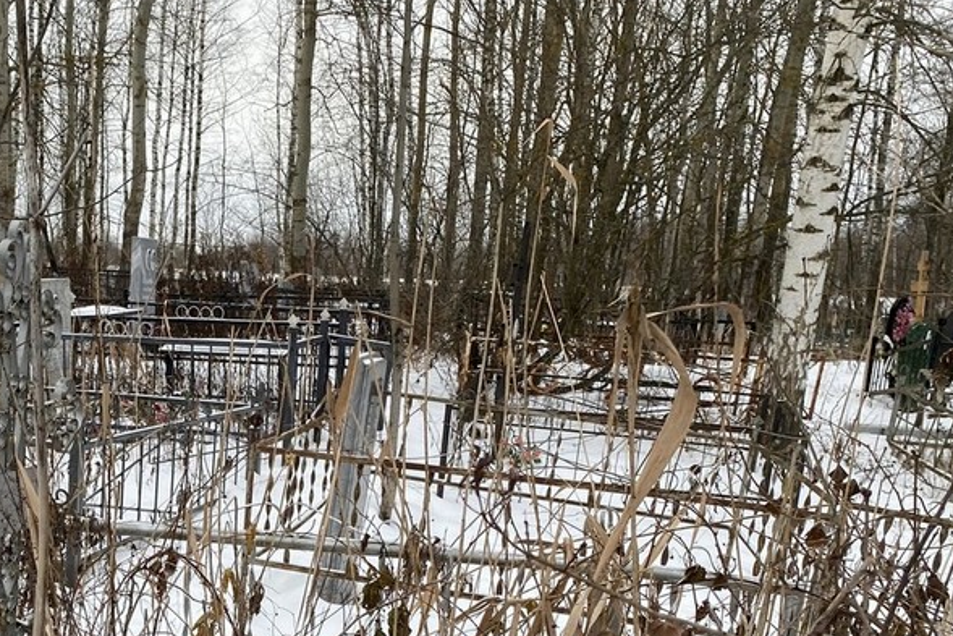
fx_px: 1244
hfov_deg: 40.3
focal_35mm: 47
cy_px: 607
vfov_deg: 27.3
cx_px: 199
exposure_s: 1/163
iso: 32
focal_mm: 4.25
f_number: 1.8
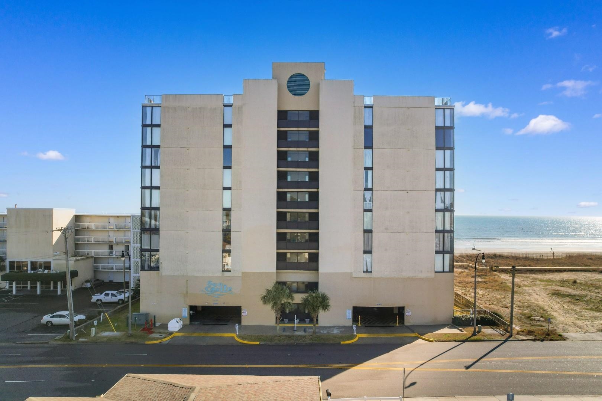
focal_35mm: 22
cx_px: 301
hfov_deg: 78.6
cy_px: 200
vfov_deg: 57.2
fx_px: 368
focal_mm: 8.38
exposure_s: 1/2000
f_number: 2.8
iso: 130
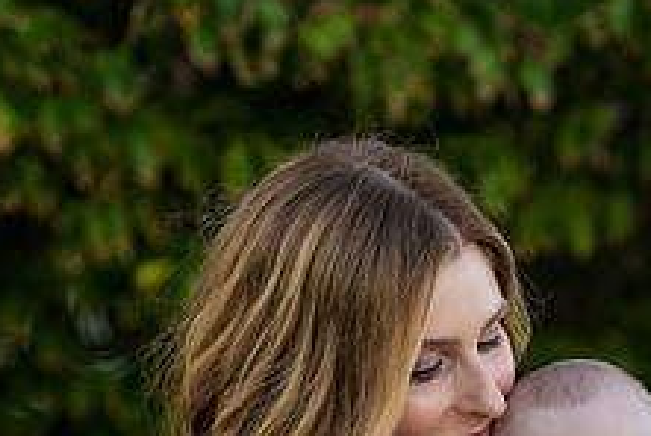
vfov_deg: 5.2
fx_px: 4744
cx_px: 586
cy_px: 538
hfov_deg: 7.8
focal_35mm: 262
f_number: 3.2
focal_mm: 100
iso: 200
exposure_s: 1/250
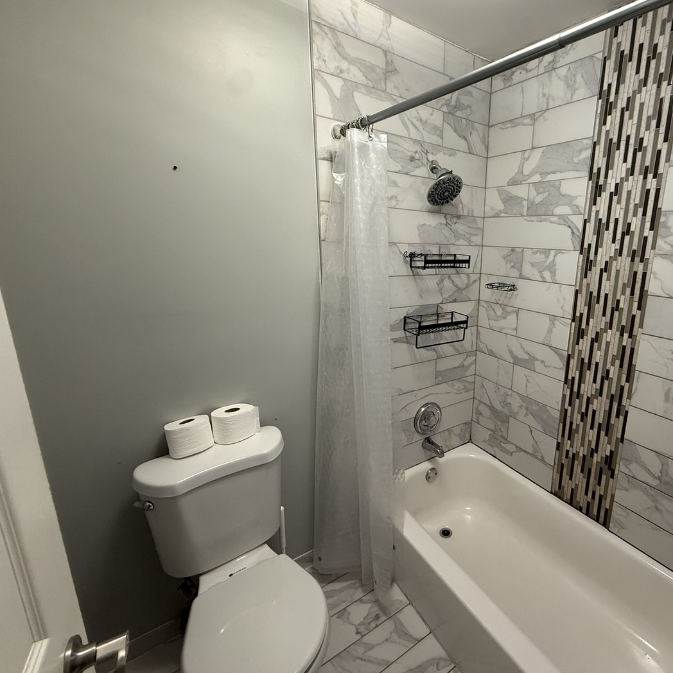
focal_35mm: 17
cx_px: 442
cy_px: 329
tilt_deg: -13.7
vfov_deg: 84.0
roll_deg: -2.3
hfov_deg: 81.5
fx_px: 374
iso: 250
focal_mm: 2.22
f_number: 2.2
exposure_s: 1/60
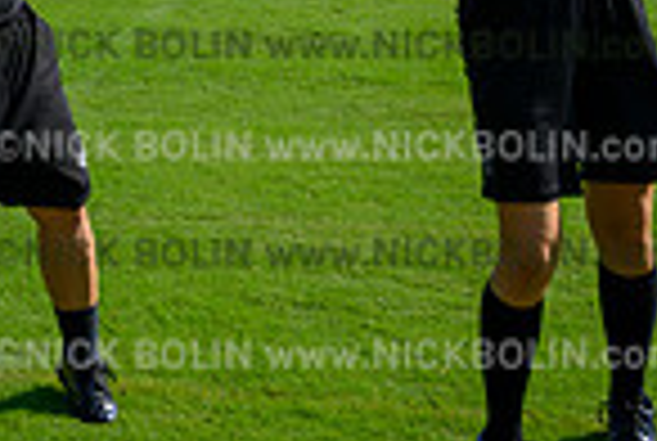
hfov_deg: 15.8
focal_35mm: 117
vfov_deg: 11.2
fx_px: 2140
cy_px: -268
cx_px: -369
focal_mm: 29.5
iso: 80
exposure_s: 1/400
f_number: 7.1
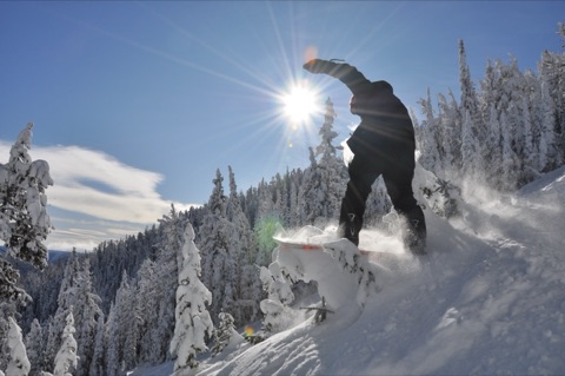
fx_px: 494
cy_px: 188
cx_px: 282
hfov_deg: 59.5
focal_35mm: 32
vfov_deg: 41.6
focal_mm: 21
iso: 200
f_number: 16
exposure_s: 1/800
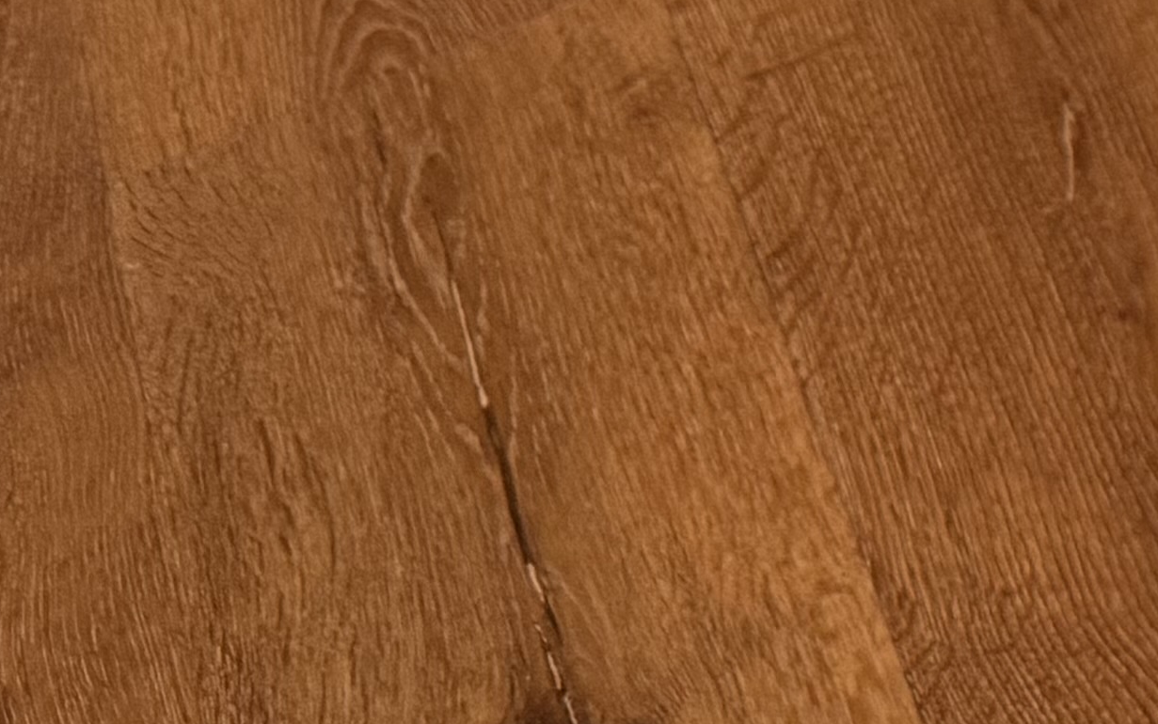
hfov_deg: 14.2
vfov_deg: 10.2
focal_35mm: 118
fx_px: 3725
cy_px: -729
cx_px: 2439
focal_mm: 6.76
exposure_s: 1/60
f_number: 1.78
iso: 125
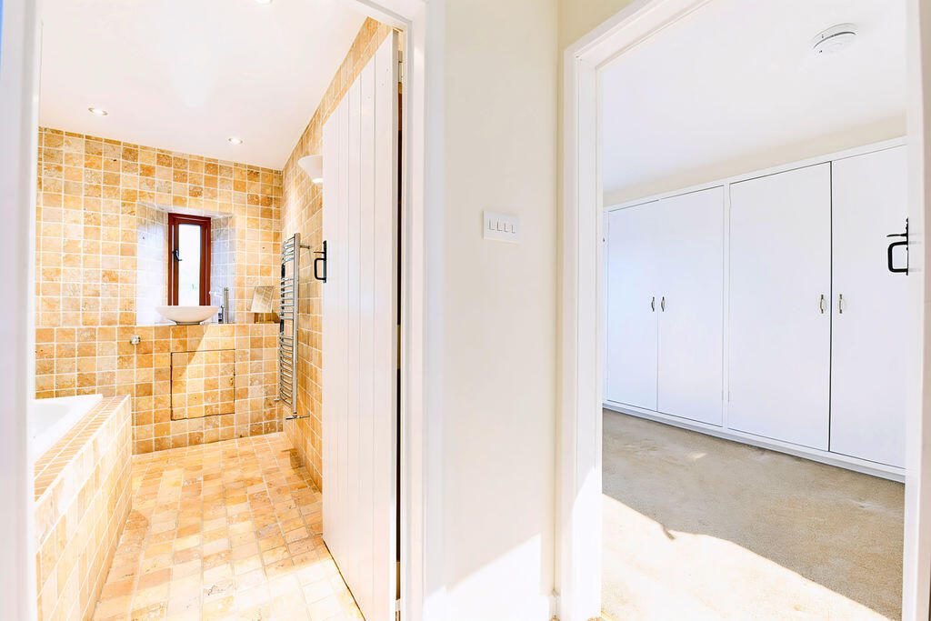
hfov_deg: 104.2
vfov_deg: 81.2
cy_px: 310
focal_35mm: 14
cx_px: 466
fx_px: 362
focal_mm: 14
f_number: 7.1
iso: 250
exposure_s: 1/15
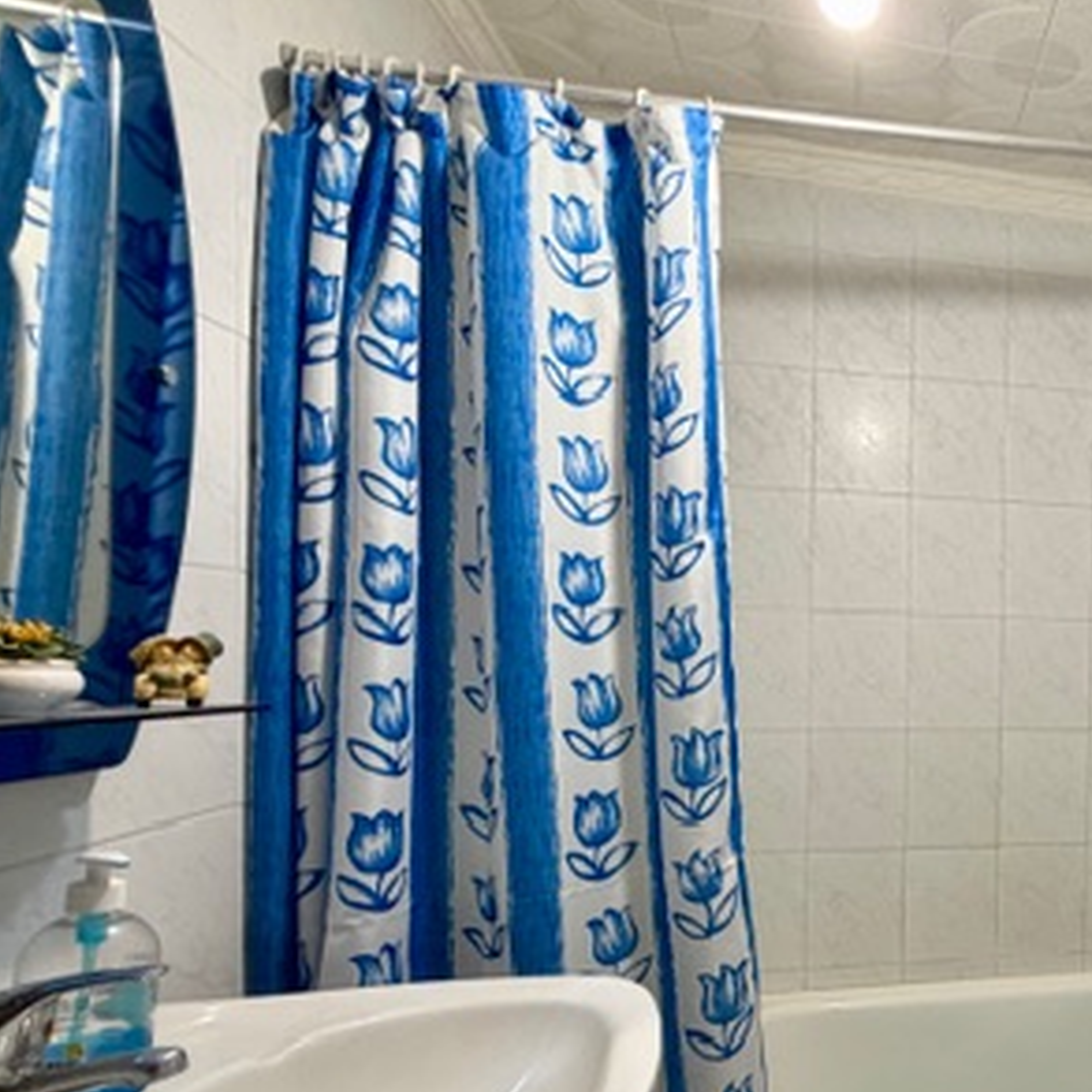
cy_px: 663
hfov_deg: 47.7
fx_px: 964
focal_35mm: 27
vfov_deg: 58.5
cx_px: 1118
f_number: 2.2
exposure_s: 1/50
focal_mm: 2.22
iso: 250
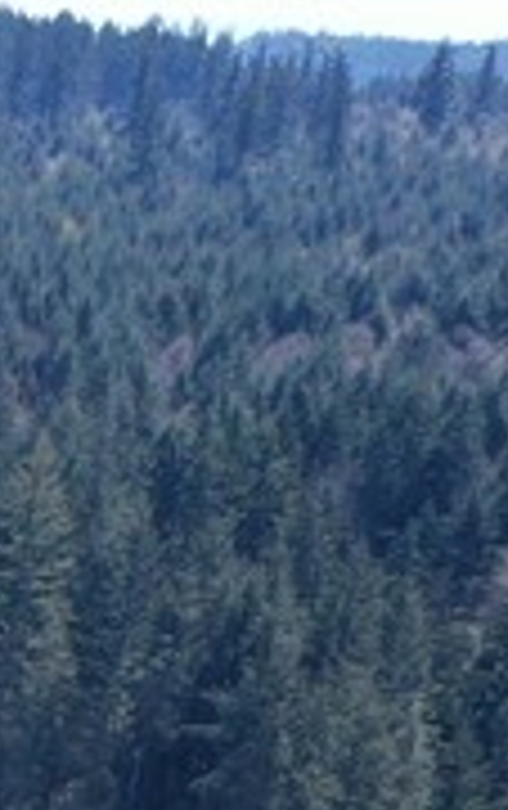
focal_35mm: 172
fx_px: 3798
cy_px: 1372
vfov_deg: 11.4
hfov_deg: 5.9
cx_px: -1803
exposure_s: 1/320
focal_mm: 10.26
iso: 100
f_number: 5
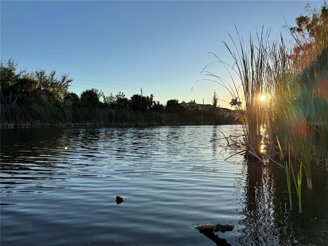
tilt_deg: -0.5
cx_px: 164
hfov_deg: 71.6
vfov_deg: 56.8
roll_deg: -0.6
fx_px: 227
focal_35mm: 24
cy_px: 123
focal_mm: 6.76
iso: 80
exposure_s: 1/3247
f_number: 1.78
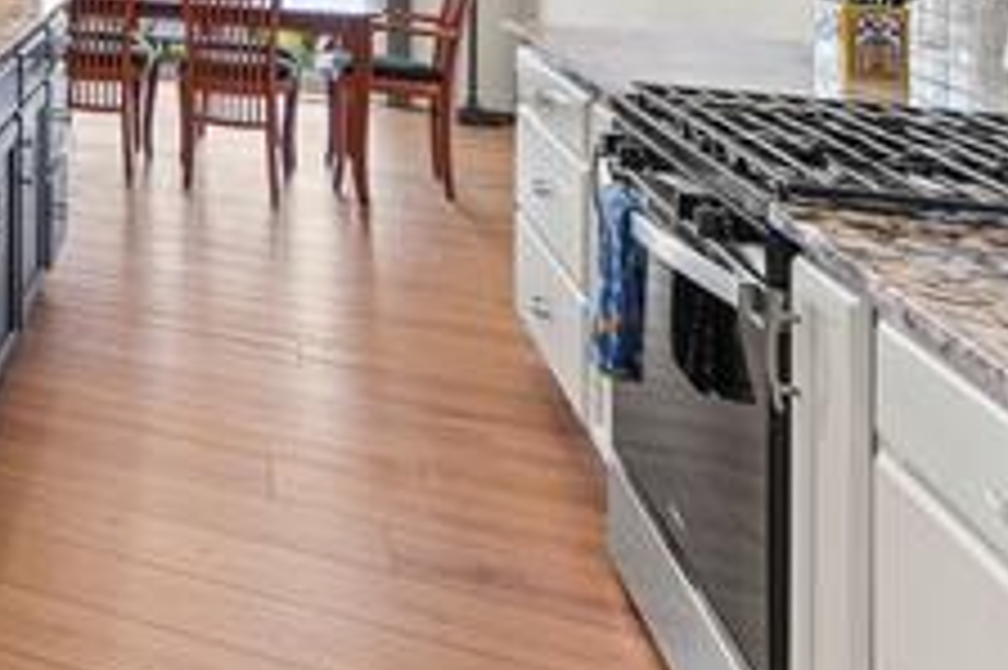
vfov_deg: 28.6
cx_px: -315
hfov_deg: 34.1
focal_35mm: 40
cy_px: -148
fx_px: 1119
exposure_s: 1/5
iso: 500
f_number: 8
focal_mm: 14
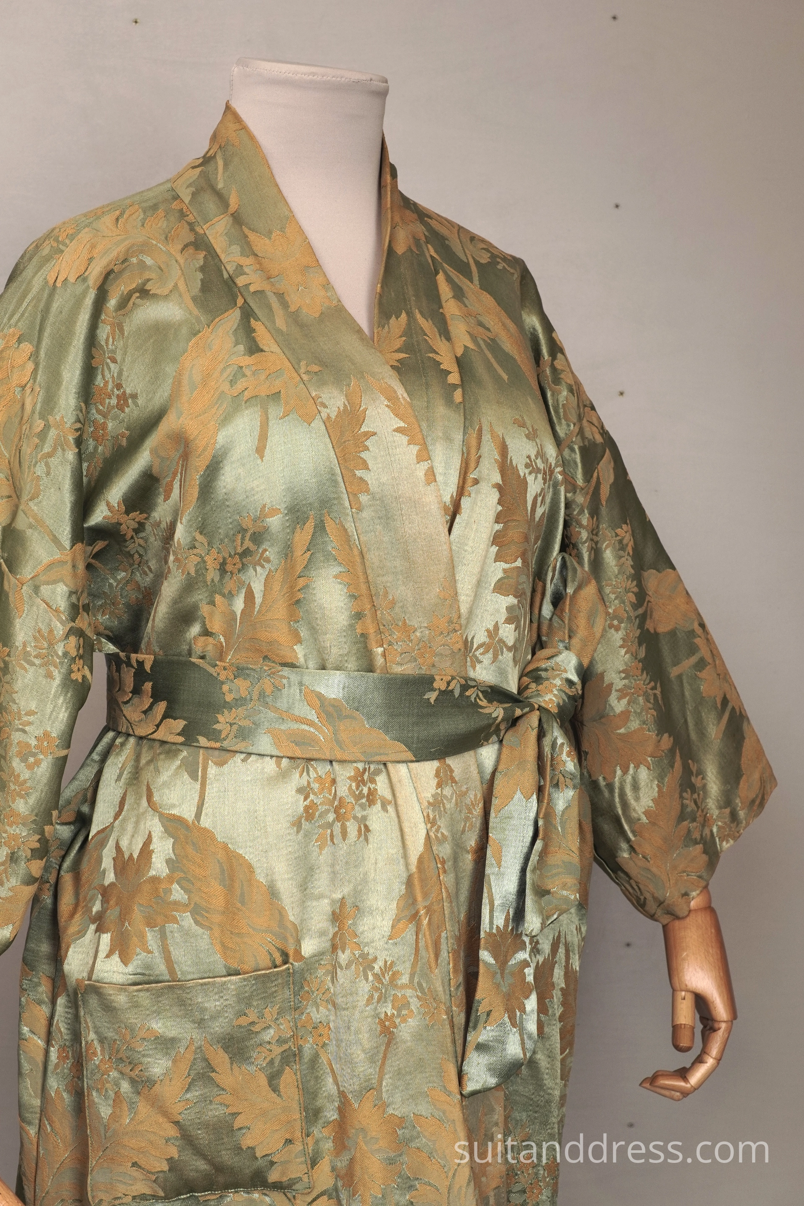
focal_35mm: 48
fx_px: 1608
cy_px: 603
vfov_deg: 41.1
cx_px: 402
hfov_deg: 28.1
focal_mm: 32
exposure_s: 1/40
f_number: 7.1
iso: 400
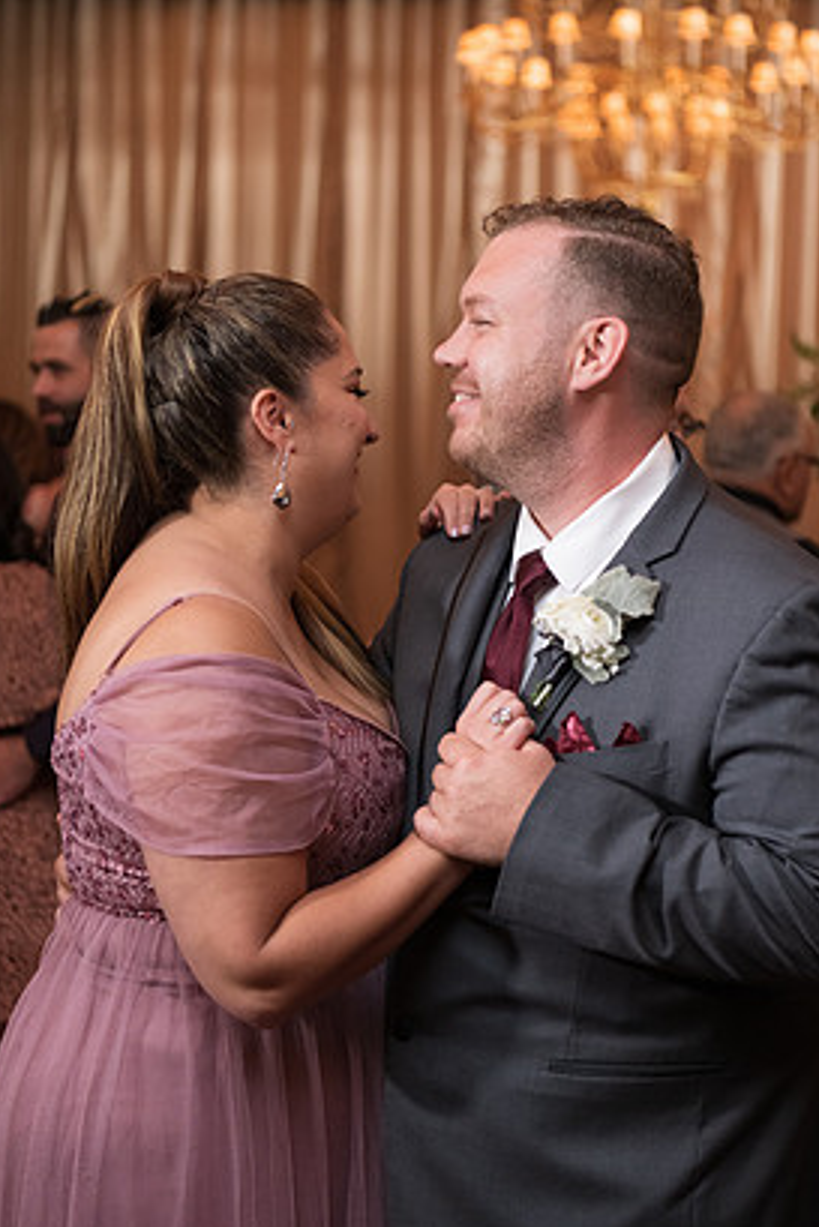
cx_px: 384
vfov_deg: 26.3
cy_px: 600
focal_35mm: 77
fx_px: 2625
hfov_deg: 17.7
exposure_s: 1/125
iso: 2200
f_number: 2.8
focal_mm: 70
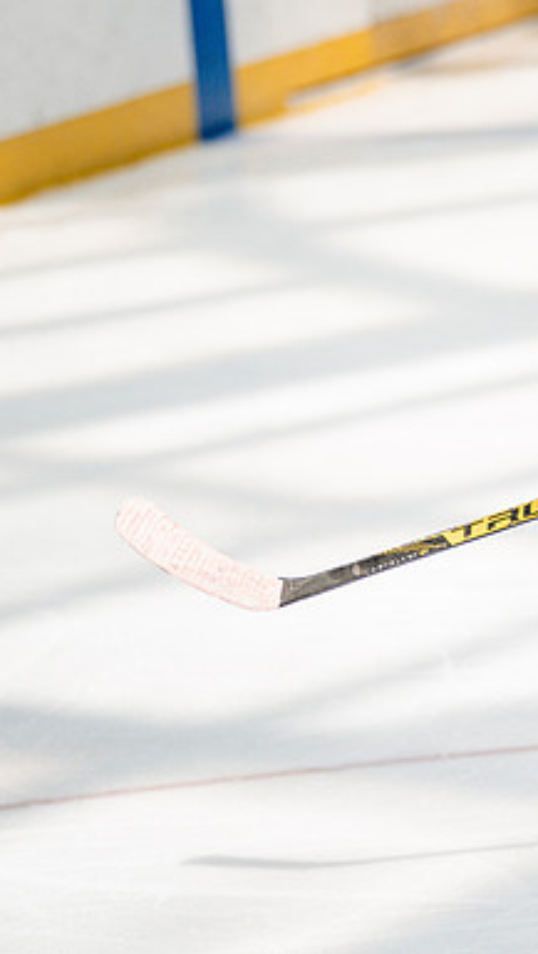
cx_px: 692
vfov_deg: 5.8
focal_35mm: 371
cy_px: 459
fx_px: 9395
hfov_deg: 3.3
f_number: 3.2
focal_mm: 186
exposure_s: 1/3200
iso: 1250
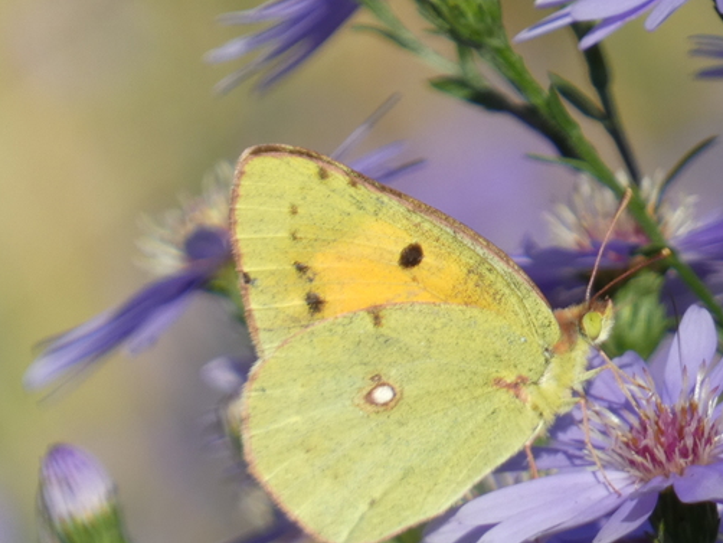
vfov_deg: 1.0
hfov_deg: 1.3
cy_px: 259
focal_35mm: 1557
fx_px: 32536
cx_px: 572
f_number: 5.6
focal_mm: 164.2
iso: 80
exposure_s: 1/200
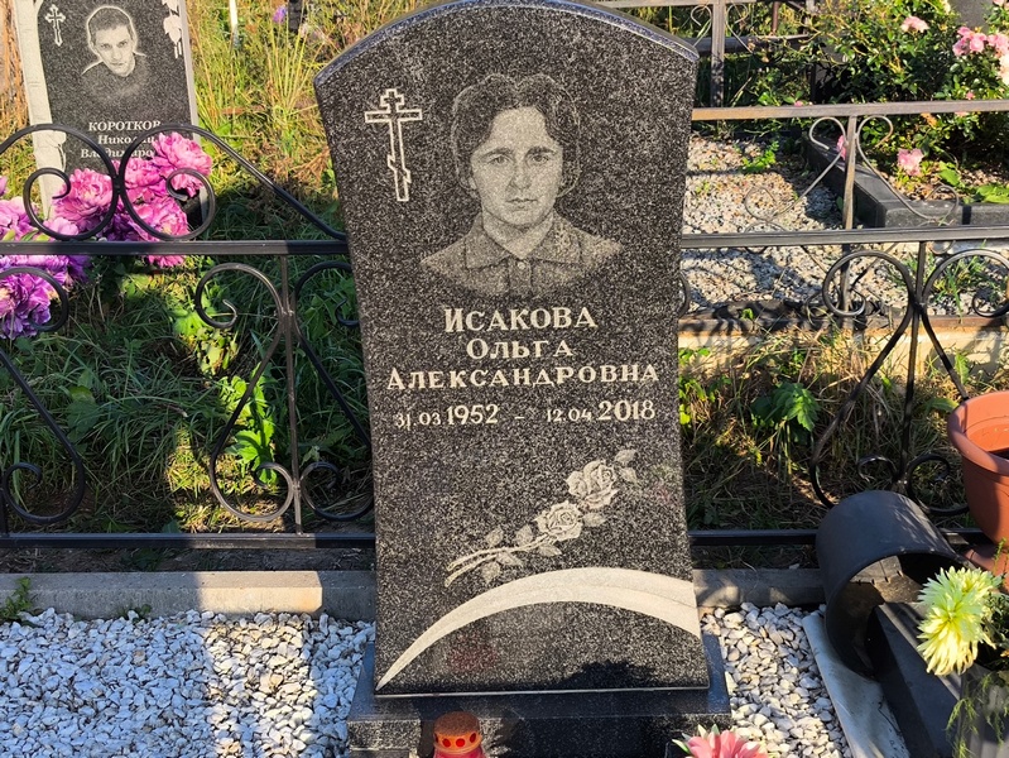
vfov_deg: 29.1
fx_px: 1458
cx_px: 504
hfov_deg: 38.2
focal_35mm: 50
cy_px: 379
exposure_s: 1/746
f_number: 1.7
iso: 50
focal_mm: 4.71
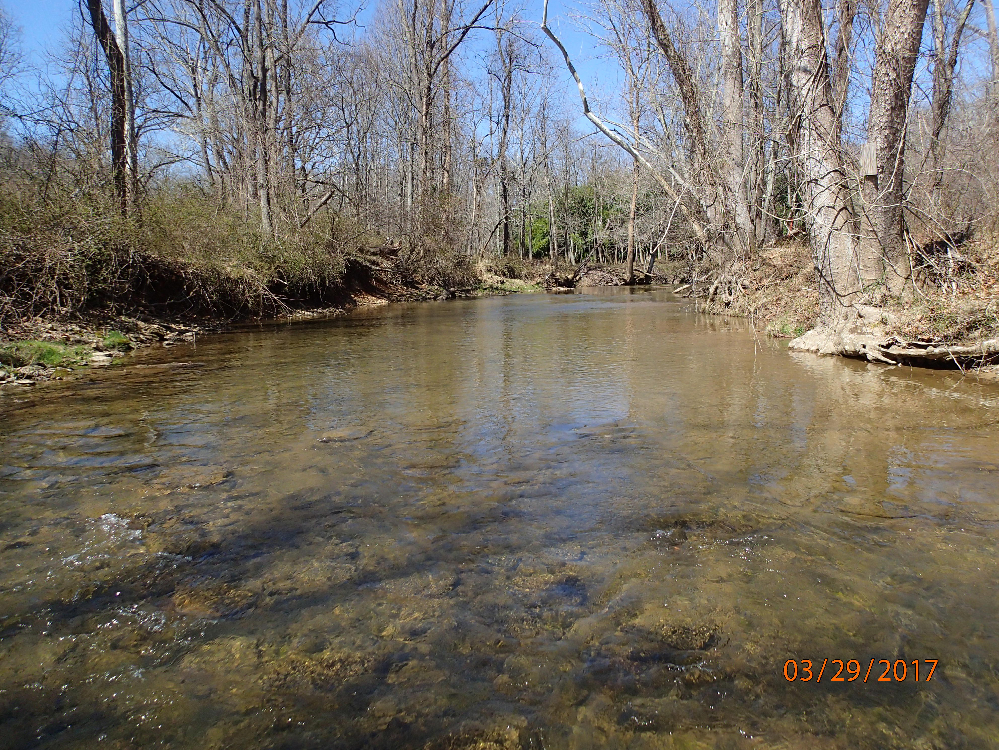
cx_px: 500
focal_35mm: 25
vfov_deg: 54.9
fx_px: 721
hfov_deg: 69.4
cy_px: 375
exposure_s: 1/1600
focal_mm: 4.5
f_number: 2.8
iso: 200
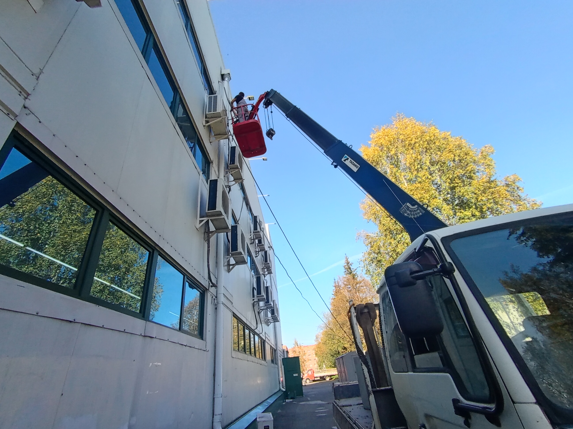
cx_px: 286
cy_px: 214
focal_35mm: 17
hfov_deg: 91.0
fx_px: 281
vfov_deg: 74.7
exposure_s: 1/332
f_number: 2.2
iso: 100
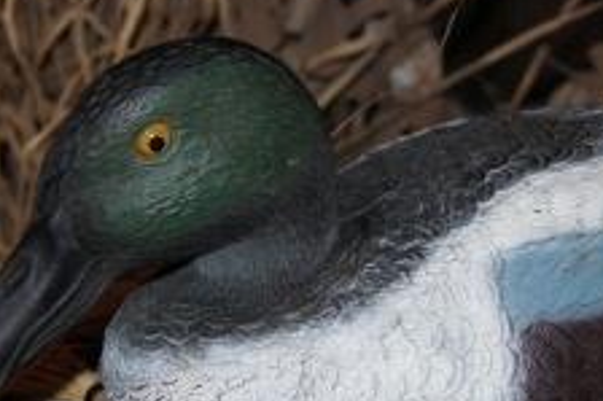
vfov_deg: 15.2
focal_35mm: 90
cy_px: 231
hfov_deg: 22.6
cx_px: 382
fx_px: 1506
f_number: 4.5
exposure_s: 1/60
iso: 320
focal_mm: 30
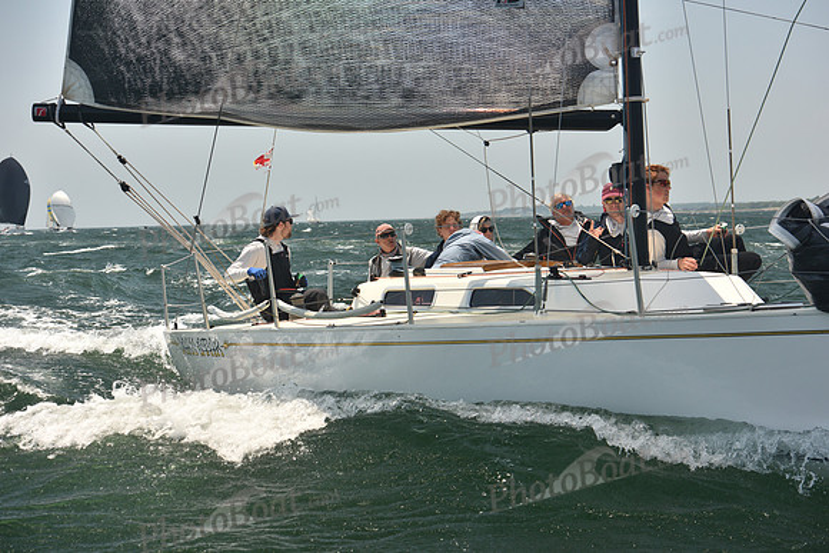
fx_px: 1612
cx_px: 414
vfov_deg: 19.5
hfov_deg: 28.8
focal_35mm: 70
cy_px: 276
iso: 250
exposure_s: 1/640
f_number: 5.6
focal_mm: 70
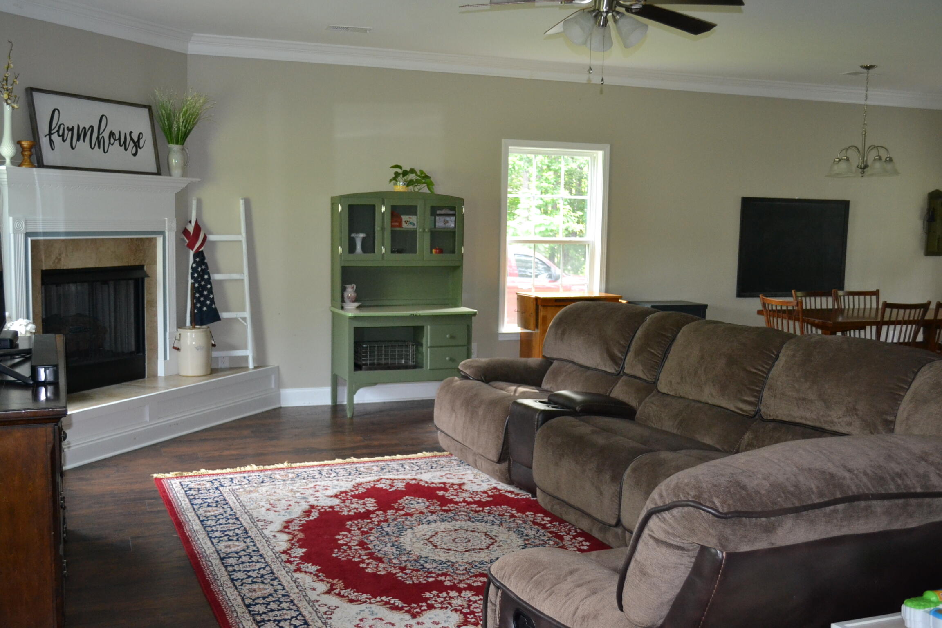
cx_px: 471
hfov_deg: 53.1
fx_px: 942
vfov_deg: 36.9
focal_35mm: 36
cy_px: 314
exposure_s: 1/60
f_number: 4
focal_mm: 24
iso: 1400
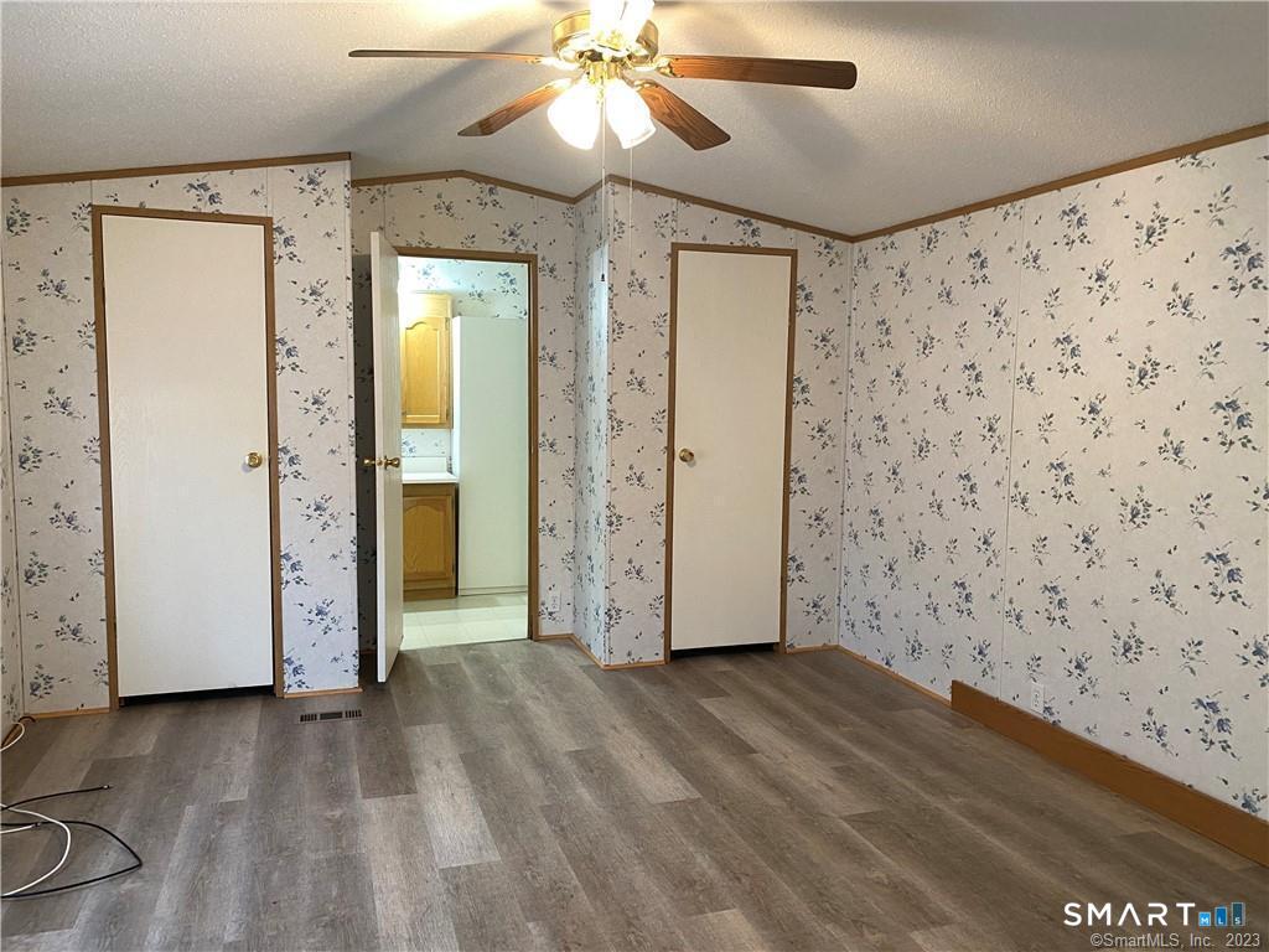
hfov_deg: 67.3
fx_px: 953
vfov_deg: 53.1
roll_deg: -0.6
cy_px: 476
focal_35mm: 26
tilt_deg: -6.0
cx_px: 634
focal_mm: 4.25
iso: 200
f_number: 1.8
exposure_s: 1/60
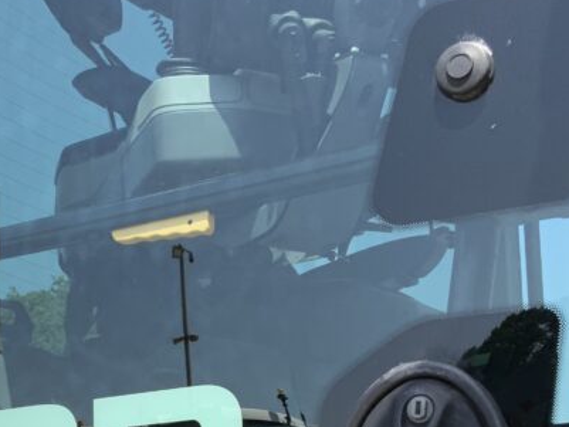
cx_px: 199
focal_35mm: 74
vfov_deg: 19.3
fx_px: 1217
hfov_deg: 26.2
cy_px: 434
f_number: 1.8
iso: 16
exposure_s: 1/759
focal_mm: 3
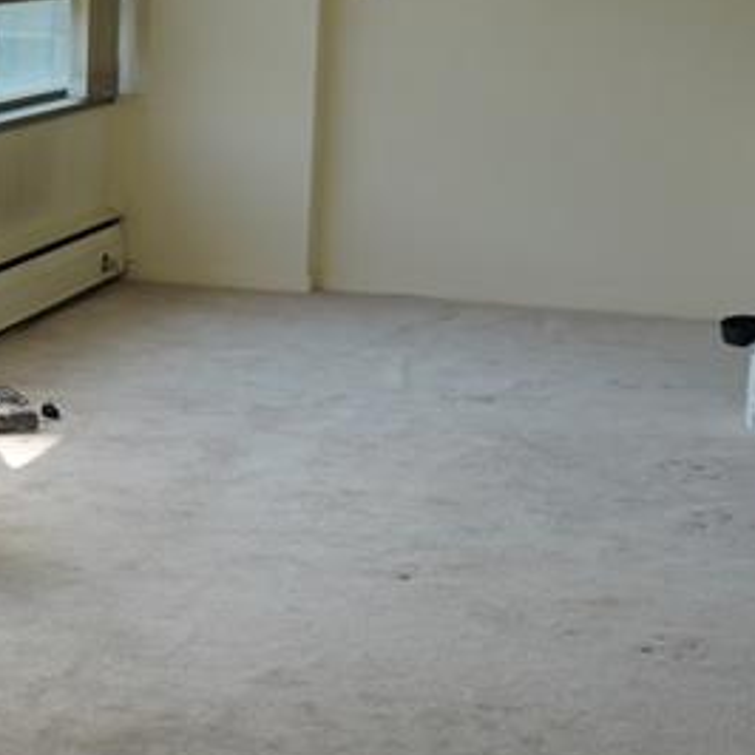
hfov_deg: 15.7
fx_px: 2665
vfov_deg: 16.1
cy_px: 312
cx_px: -62
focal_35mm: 108
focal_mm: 33
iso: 125
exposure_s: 1/160
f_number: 4
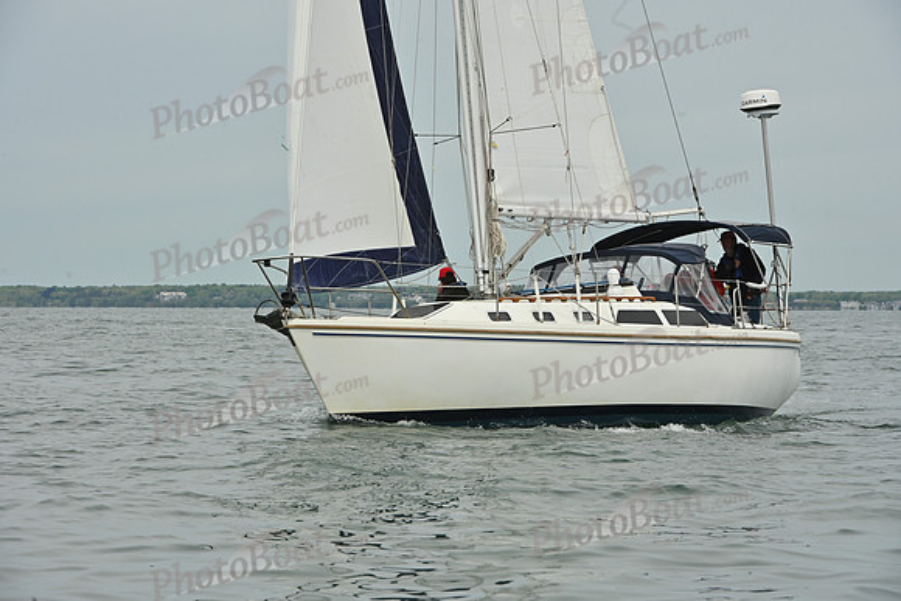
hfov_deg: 11.1
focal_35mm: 185
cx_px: 450
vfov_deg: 7.4
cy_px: 300
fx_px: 4631
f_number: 13
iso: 320
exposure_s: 1/800
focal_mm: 185
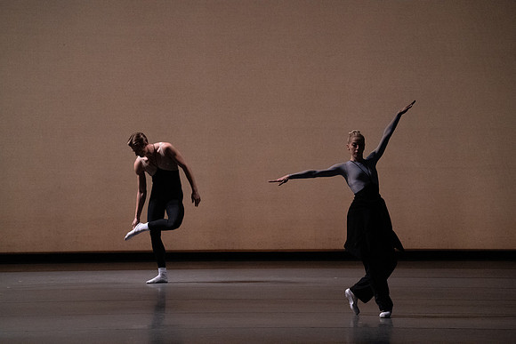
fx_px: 2824
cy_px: 172
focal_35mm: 197
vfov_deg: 7.0
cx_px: 258
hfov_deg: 10.4
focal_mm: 197
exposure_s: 1/500
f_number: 6.3
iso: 12800
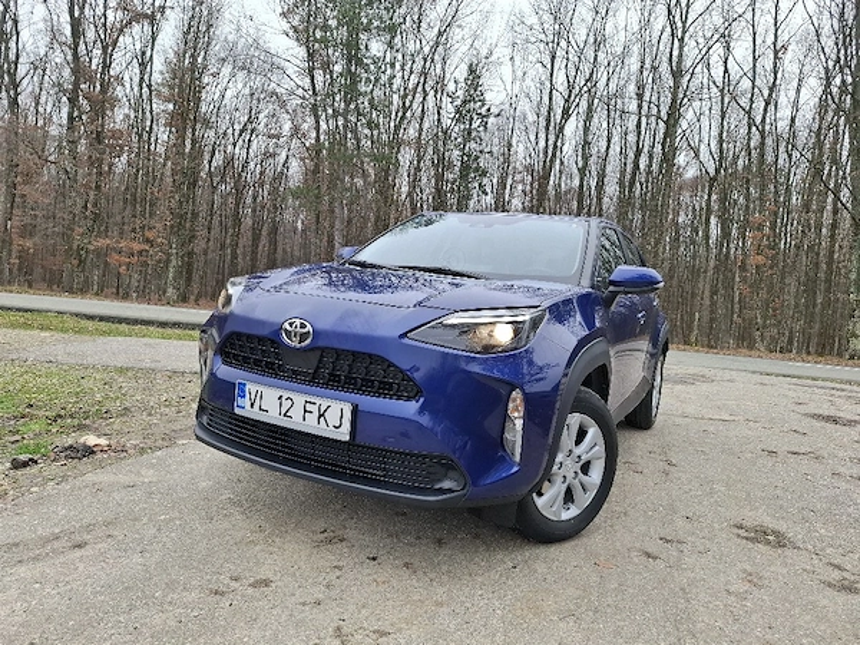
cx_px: 430
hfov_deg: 73.9
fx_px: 571
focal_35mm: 23
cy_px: 322
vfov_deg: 58.9
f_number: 1.8
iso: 50
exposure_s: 1/227
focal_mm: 5.54
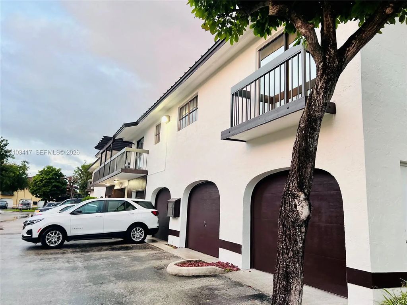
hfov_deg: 67.3
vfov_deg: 53.1
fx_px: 306
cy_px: 152
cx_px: 204
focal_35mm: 26
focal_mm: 5.7
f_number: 1.5
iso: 80
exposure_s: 1/121
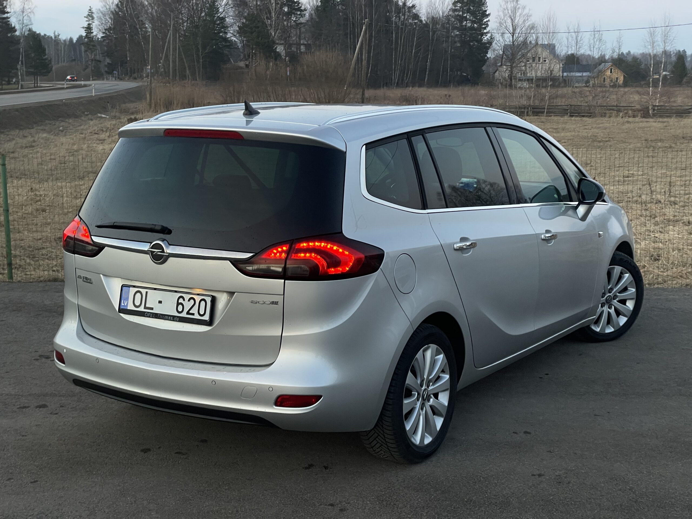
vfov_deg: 28.0
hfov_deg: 36.8
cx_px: 346
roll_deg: +0.4
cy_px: 260
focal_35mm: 52
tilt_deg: -9.3
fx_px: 1040
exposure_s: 1/100
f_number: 2
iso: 125
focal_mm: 6
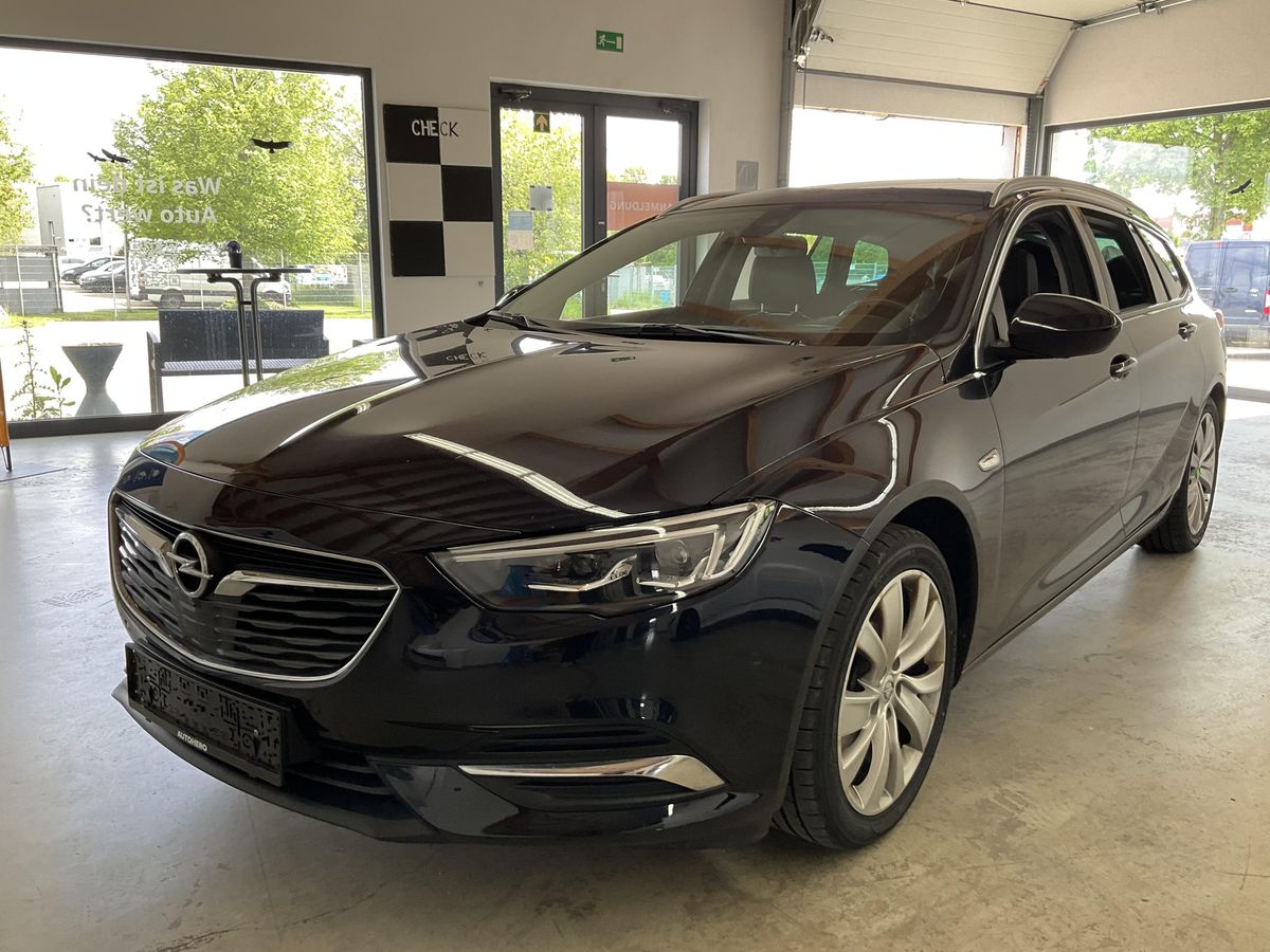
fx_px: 1064
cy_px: 476
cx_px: 635
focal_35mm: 29
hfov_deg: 61.7
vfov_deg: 48.2
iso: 50
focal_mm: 3
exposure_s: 1/122
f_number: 1.8
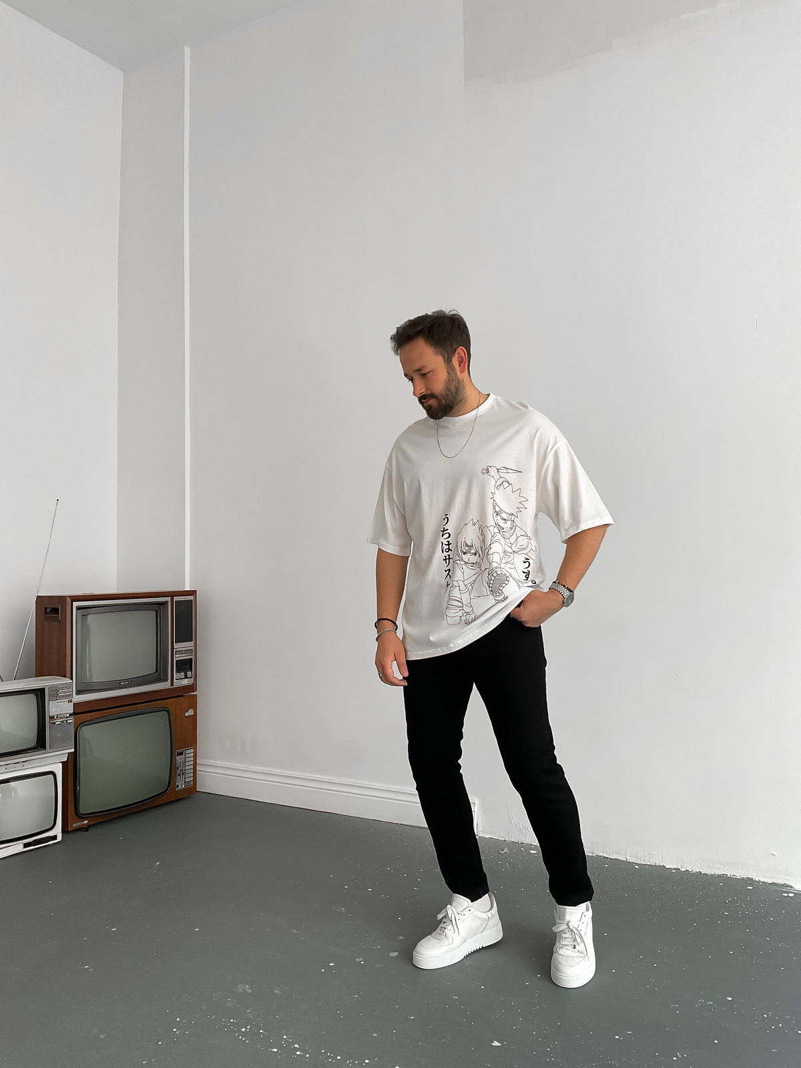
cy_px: 534
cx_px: 400
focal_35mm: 29
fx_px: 895
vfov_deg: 61.7
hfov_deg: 48.2
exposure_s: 1/120
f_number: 1.8
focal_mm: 3
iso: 50
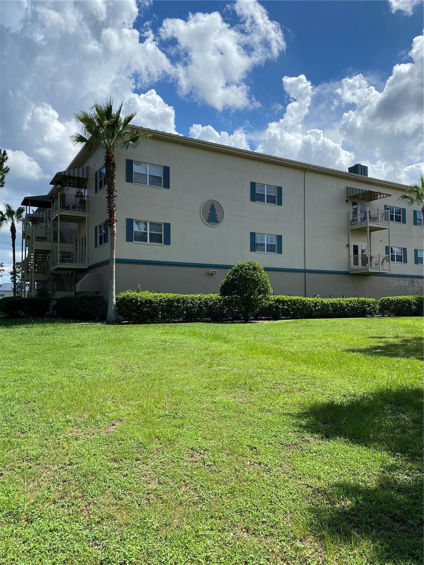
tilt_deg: +5.0
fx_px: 425
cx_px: 212
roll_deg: -0.5
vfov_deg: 67.3
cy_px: 282
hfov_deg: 53.1
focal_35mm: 26
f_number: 1.8
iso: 32
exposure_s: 1/3610
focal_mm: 4.25
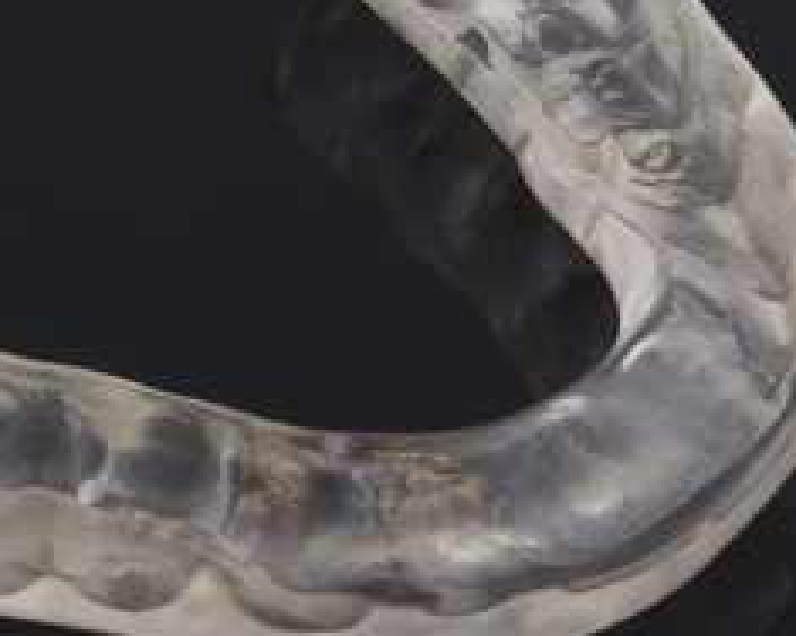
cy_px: 233
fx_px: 7421
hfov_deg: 6.1
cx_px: 224
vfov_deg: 4.9
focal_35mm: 315
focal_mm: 105
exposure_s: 1
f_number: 40
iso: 100
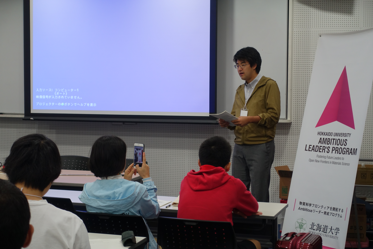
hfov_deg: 28.8
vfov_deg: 19.5
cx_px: 186
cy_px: 124
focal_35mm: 70
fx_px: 725
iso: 250
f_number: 2.8
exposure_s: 1/80
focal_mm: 25.7
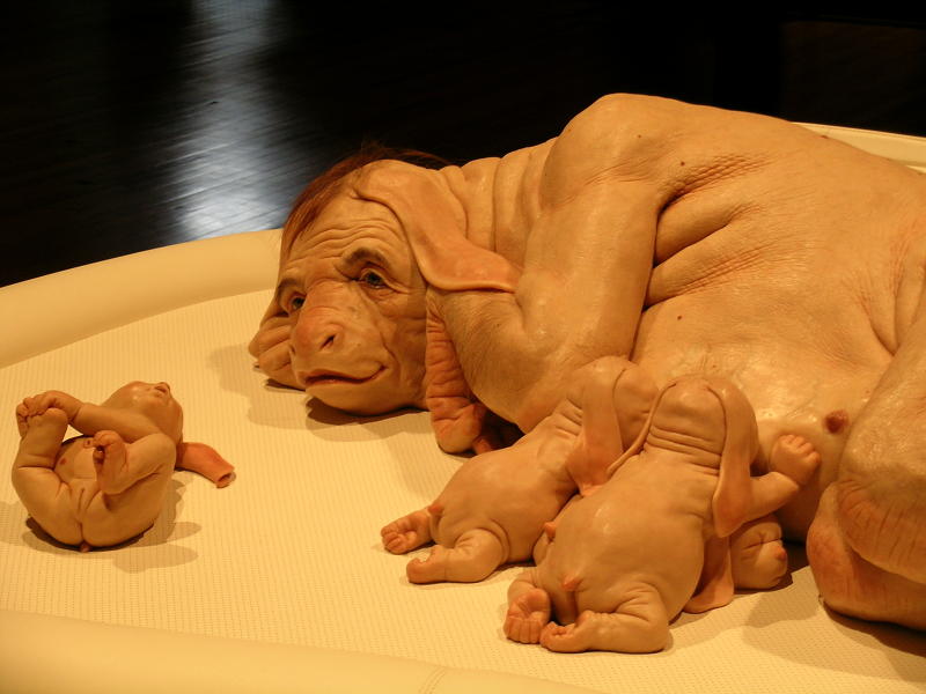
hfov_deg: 22.8
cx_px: 463
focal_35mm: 86
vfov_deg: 17.2
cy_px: 347
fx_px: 2301
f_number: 4.2
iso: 100
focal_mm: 17.8
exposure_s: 1/8
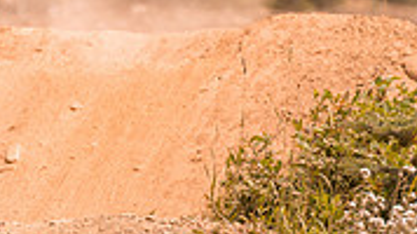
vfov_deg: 1.8
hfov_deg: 3.2
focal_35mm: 684
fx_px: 7561
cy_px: -154
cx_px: -75
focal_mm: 200
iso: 400
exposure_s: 1/1600
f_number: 2.8
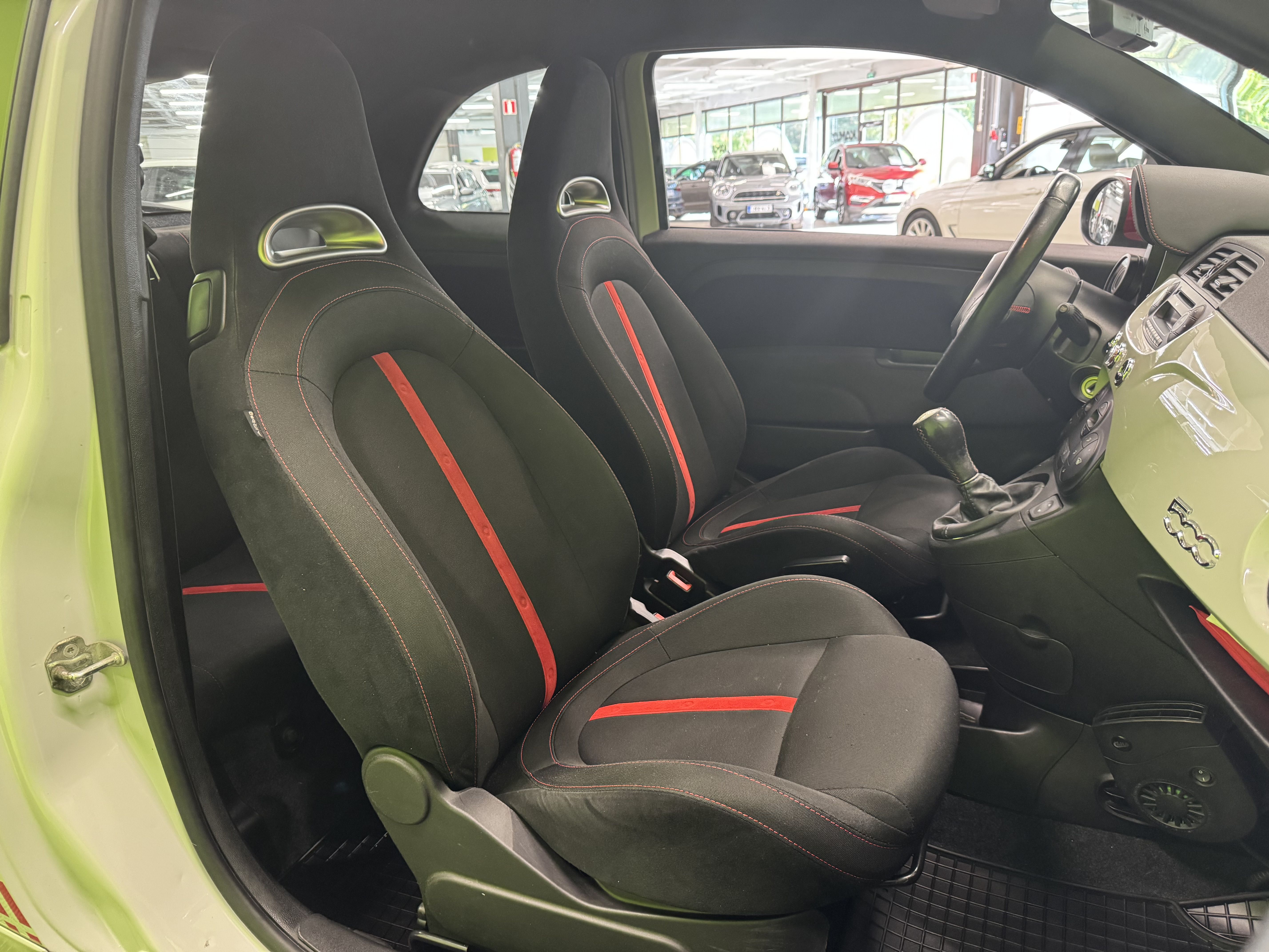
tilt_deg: -17.8
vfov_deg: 56.8
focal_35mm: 24
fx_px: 880
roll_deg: +3.0
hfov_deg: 71.6
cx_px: 634
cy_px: 476
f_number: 1.78
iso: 500
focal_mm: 6.76
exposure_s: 1/50
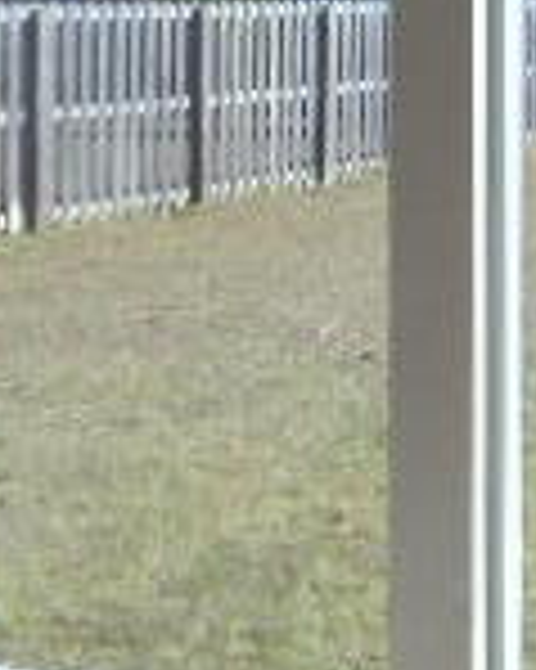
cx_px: 369
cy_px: -103
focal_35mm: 105
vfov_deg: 17.5
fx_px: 2084
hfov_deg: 14.6
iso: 80
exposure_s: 1/640
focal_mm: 4.5
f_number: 3
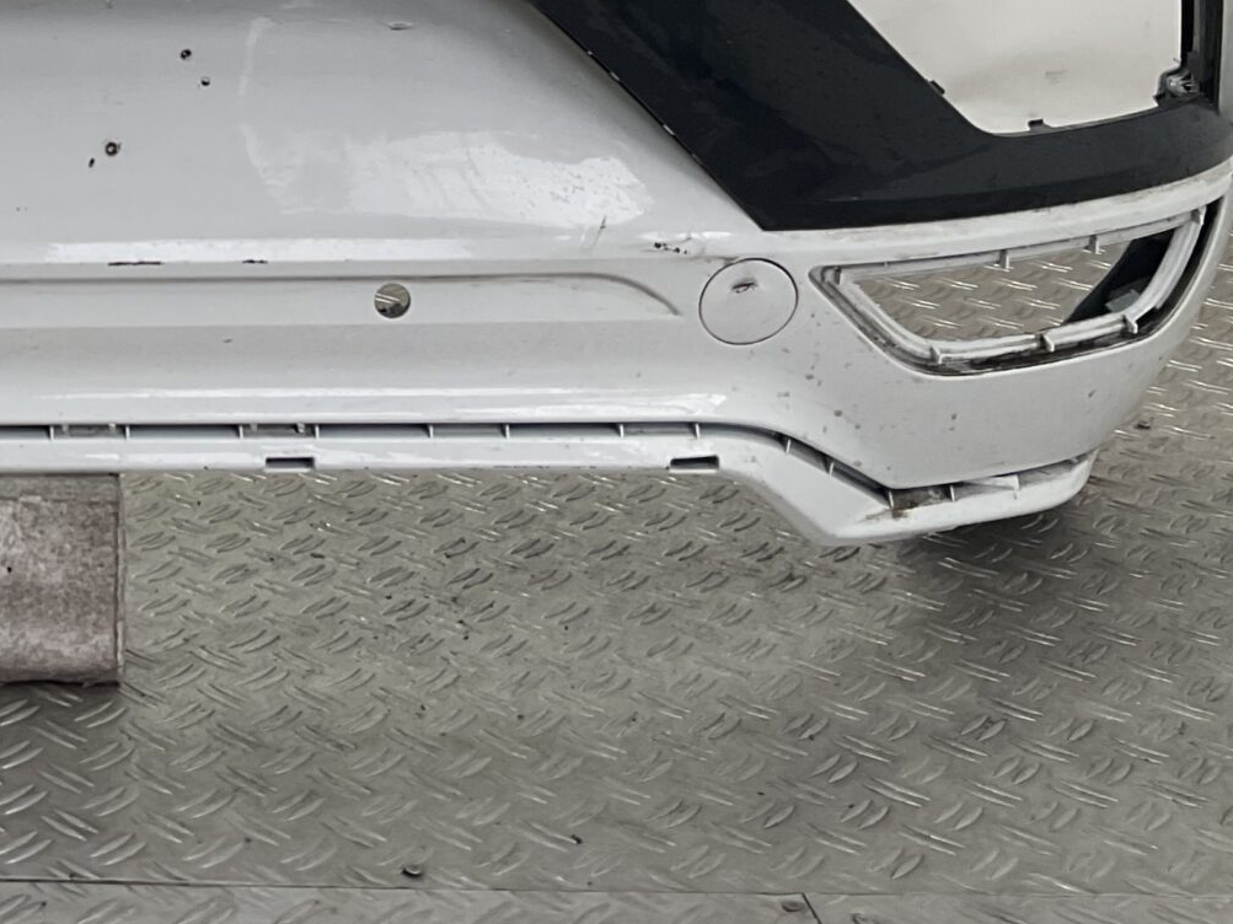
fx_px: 2636
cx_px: -159
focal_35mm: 74
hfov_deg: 24.4
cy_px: -149
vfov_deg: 18.9
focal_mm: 3
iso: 16
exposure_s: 1/122
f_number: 1.8
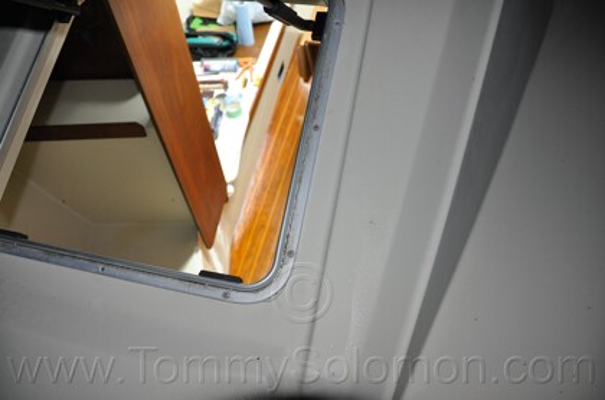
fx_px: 453
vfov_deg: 47.7
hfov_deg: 67.5
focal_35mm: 27
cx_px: 302
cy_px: 200
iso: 800
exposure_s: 1/60
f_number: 3.5
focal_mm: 18
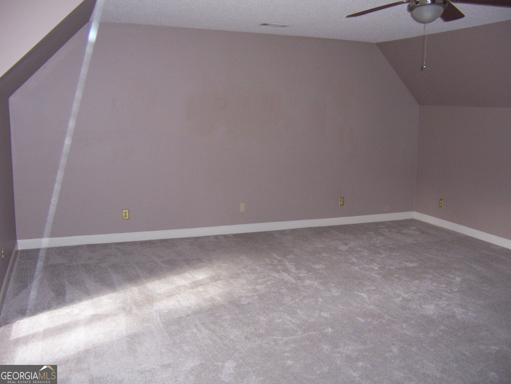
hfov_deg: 55.4
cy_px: 192
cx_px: 256
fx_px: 487
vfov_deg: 42.9
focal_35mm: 33
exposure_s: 1/60
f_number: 2.8
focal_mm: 5.5
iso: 140
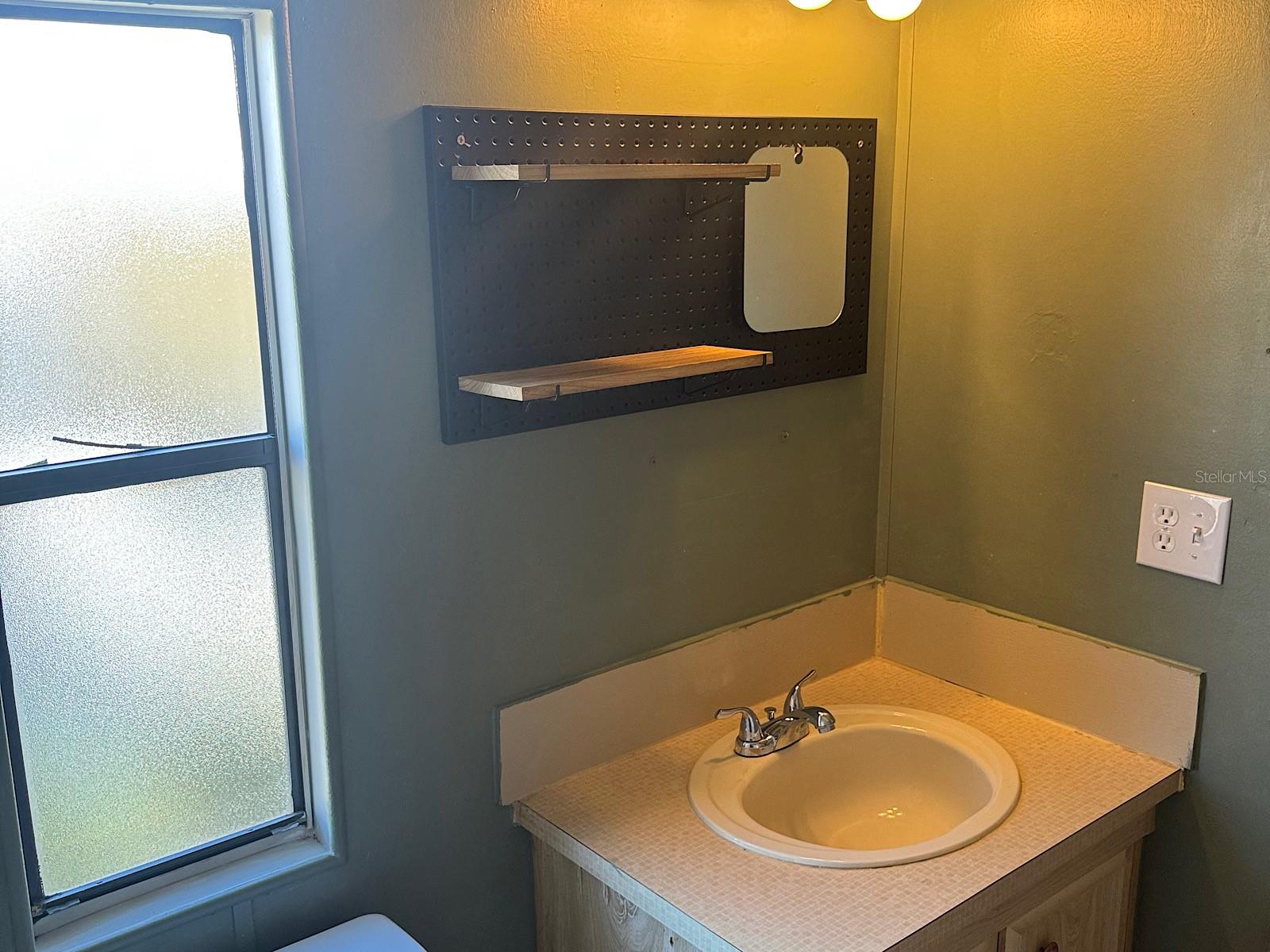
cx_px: 635
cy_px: 476
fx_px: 881
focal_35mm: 24
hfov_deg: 71.6
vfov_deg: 56.8
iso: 200
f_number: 1.78
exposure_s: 1/121
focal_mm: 6.76
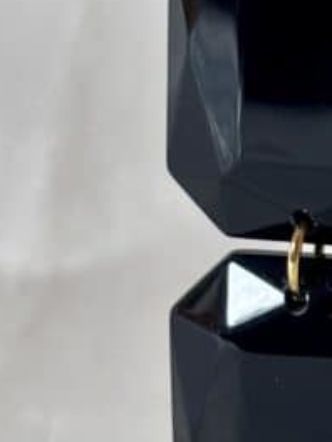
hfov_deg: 7.2
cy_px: 55
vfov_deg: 9.8
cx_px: 527
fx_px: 2583
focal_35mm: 202
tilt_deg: -13.6
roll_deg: -0.5
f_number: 1.6
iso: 40
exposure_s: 1/100
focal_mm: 5.96
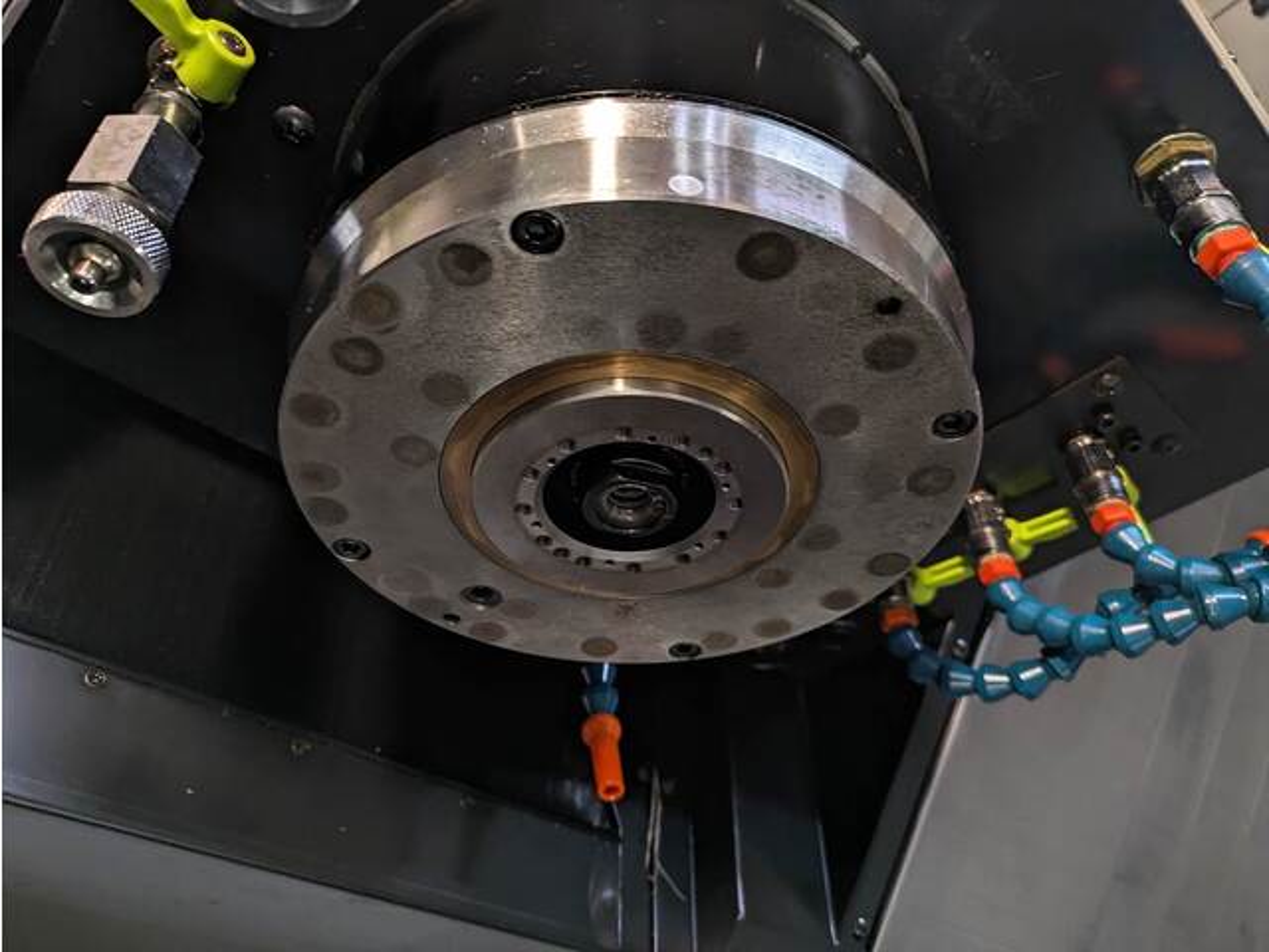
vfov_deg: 54.9
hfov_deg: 69.4
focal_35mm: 25
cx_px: 634
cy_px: 476
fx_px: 916
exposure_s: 1/33.3
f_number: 1.89
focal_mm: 5.43
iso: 398
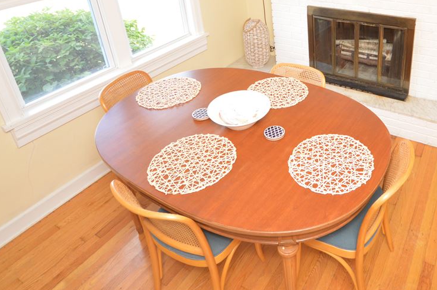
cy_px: 46
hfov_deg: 66.5
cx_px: 309
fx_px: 315
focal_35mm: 26
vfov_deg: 46.1
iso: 400
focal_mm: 10
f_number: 4
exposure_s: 1/60
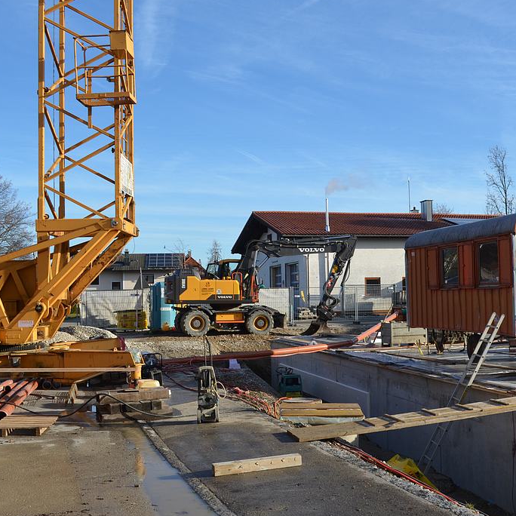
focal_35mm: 45
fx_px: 759
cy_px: 267
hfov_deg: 37.1
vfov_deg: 37.5
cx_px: 345
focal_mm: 22
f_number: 7.1
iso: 100
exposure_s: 1/200
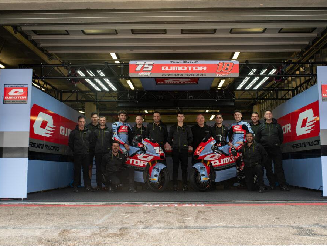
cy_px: 122
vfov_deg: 36.0
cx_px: 174
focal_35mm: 40
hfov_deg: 46.8
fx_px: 378
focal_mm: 35
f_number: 4.5
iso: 400
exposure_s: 1/160
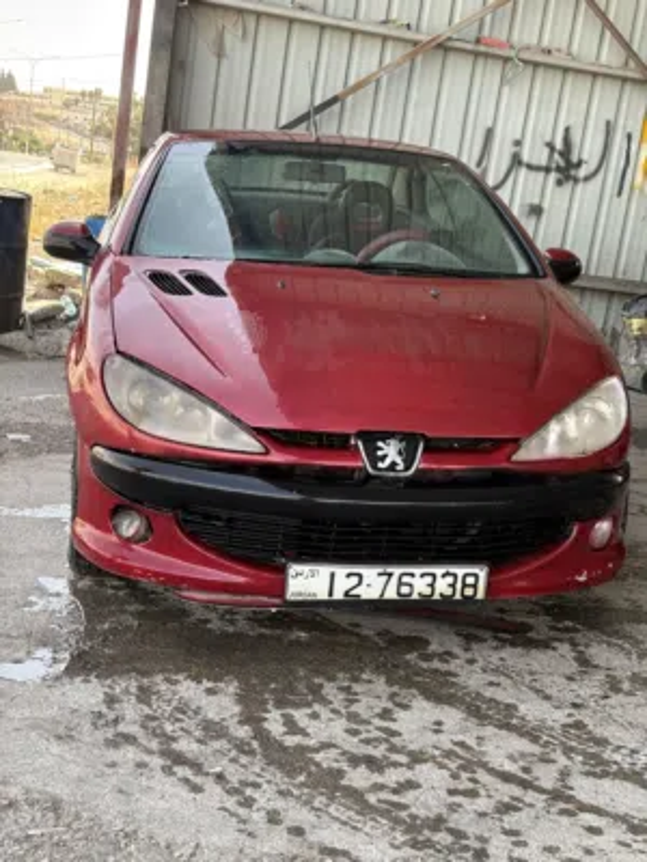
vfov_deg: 36.8
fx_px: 1296
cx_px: 324
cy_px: 431
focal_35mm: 52
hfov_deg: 28.0
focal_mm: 5.96
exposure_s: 1/150
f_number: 1.6
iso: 25
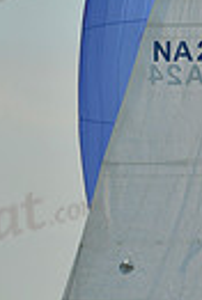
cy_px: 87
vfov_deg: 3.9
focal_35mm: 530
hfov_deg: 2.6
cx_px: 224
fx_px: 4437
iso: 280
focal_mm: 120
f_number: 13
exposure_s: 1/800
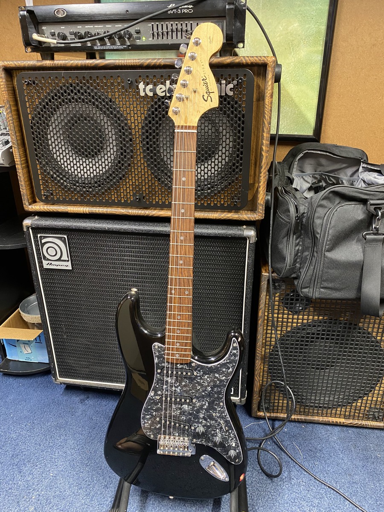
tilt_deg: -25.8
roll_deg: +0.1
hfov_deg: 53.1
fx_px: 385
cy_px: 256
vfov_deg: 67.3
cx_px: 192
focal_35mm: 26
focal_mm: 4.25
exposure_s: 1/40
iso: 500
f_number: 1.8
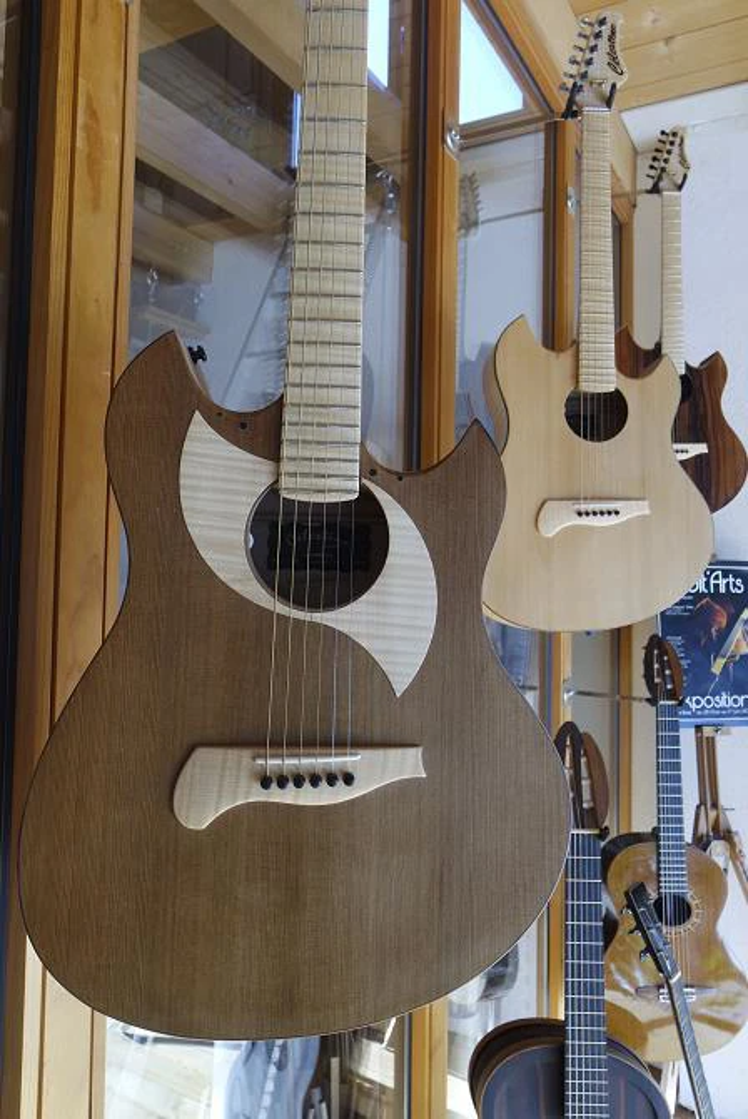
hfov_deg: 53.2
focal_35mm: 24
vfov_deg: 73.7
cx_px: 374
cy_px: 560
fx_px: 746
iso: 200
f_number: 3.5
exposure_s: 1/60
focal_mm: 9
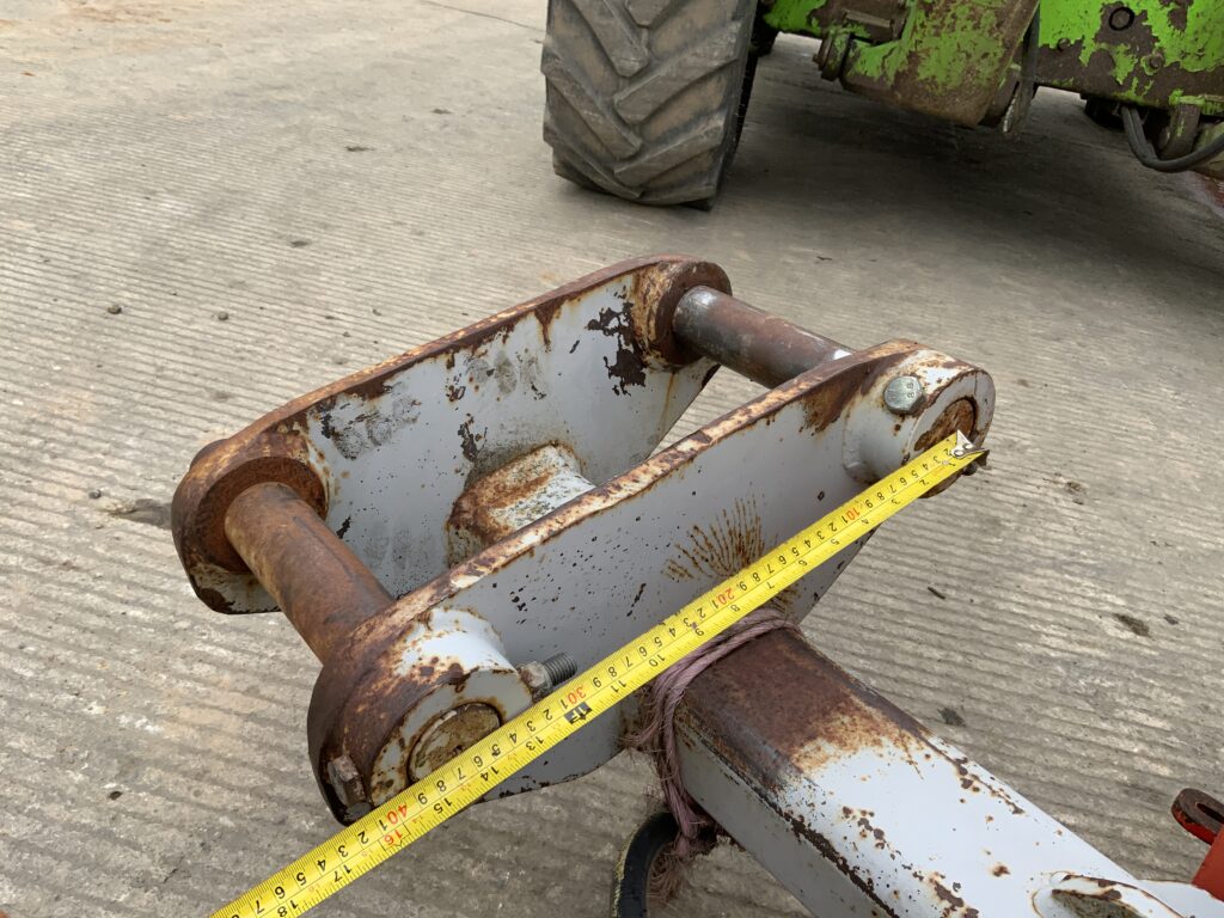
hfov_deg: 61.7
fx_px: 1025
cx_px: 612
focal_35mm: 29
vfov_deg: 48.2
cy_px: 459
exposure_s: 1/739
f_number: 1.8
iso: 16
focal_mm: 3
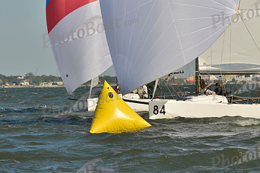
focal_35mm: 309
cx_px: 175
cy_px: 56
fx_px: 2231
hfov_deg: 6.7
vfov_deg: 4.4
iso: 200
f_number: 9
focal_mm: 200
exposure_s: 1/1000
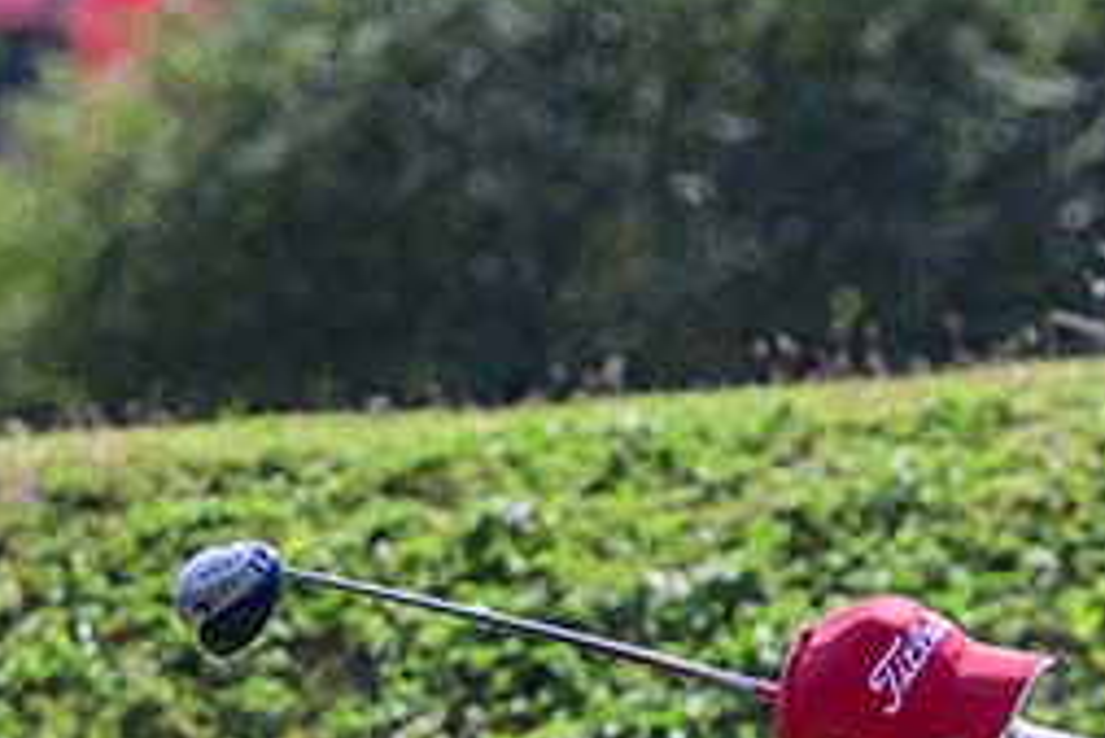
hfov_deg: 4.5
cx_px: 825
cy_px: 1341
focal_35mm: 455
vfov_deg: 3.0
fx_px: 13973
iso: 560
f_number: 2.8
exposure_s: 1/10000
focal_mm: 120
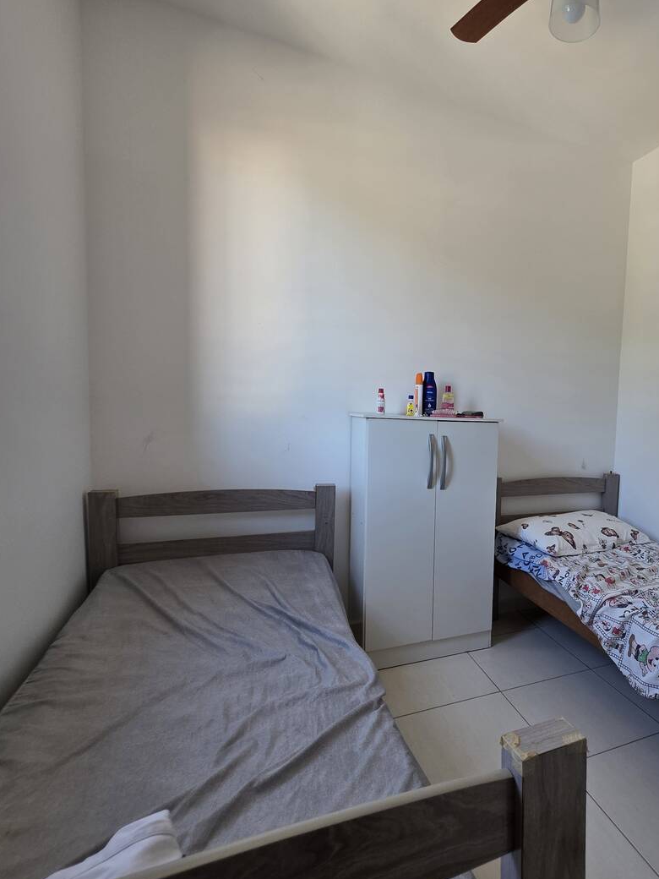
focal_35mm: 18
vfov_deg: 87.7
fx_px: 457
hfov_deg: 67.1
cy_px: 455
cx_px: 494
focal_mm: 2.2
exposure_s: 1/120
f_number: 1.9
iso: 100
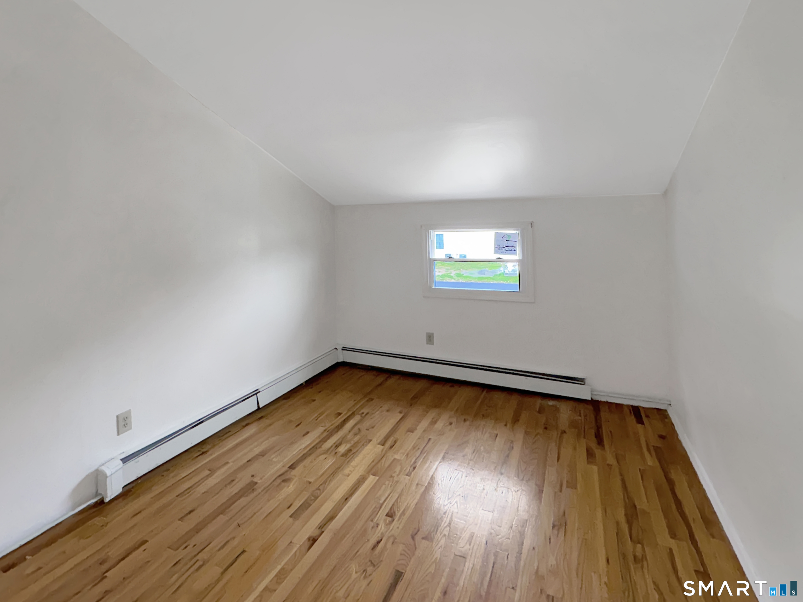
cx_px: 402
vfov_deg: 85.7
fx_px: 325
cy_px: 301
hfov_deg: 102.1
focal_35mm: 14
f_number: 2.2
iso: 40
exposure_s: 1/122
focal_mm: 2.22
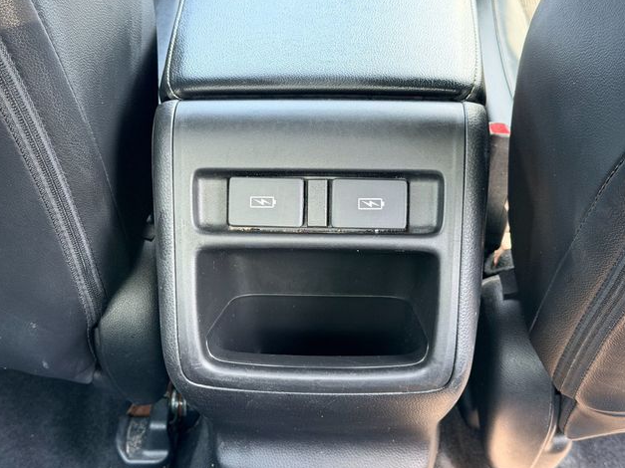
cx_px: 309
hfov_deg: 38.9
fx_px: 885
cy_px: 234
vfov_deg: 29.7
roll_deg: +0.9
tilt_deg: -37.0
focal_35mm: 49
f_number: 1.78
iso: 160
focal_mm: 6.76
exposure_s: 1/83
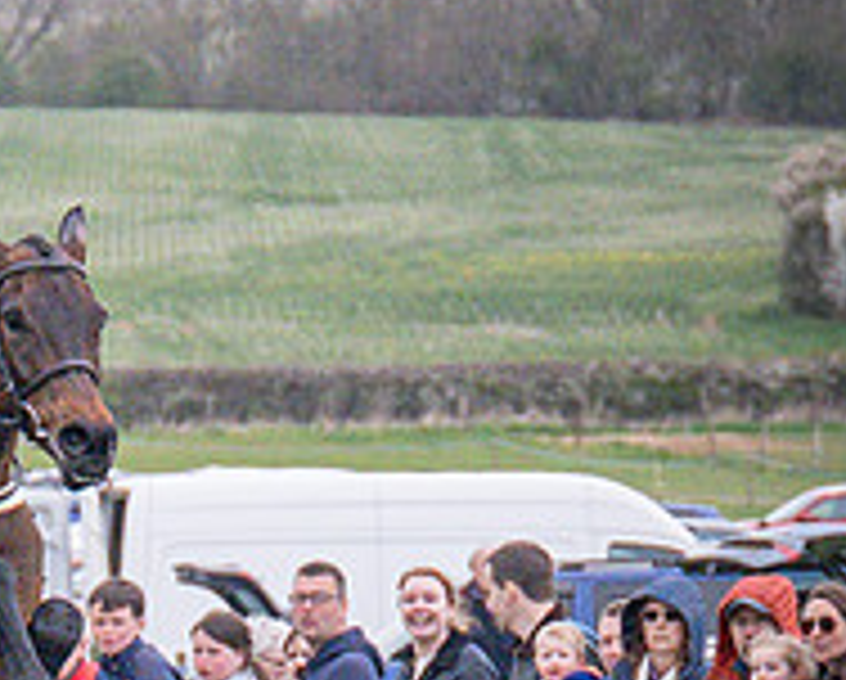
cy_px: 883
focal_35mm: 789
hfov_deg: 2.4
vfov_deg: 2.0
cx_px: 293
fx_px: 19786
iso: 1600
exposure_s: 1/1250
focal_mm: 98
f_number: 5
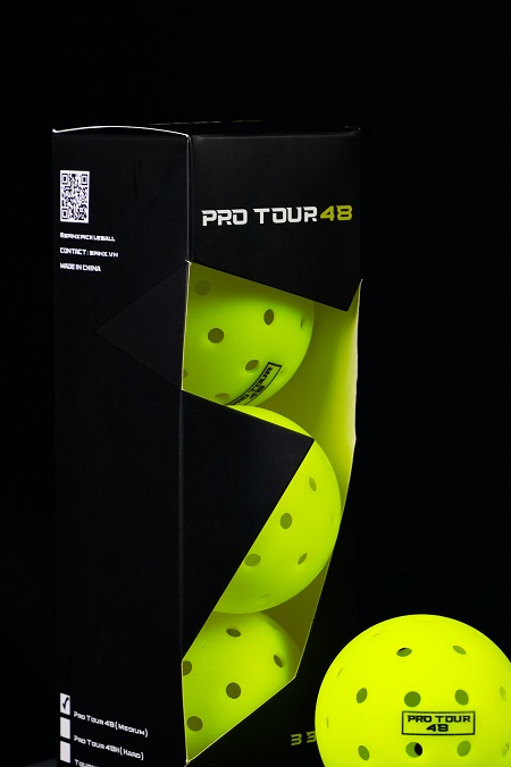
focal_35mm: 142
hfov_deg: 9.7
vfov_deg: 14.5
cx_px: 284
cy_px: 413
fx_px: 3026
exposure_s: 1/160
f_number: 5
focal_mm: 64
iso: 800
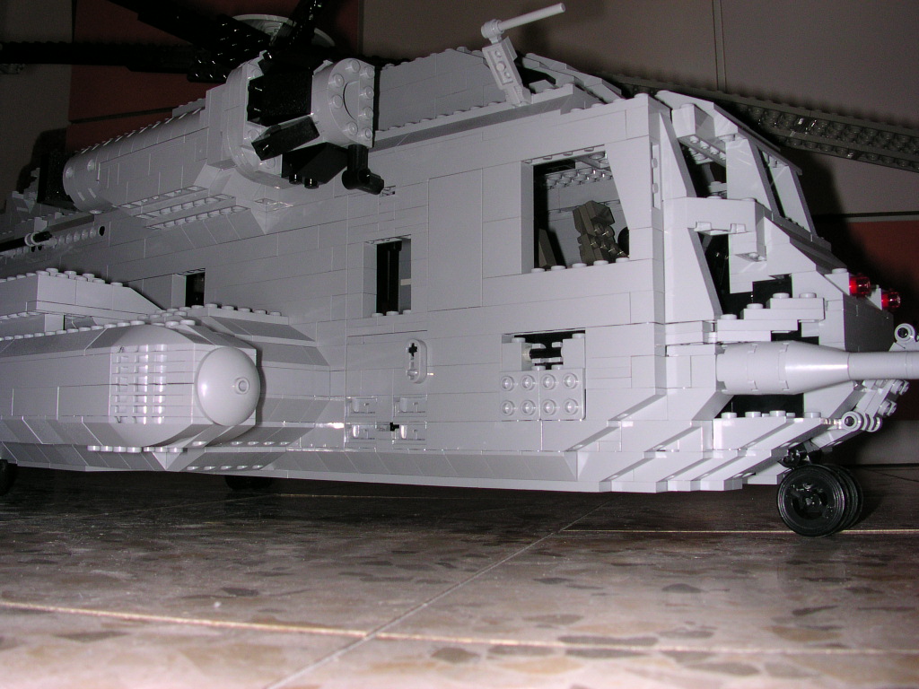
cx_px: 460
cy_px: 344
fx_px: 982
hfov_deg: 50.1
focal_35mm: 37
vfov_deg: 38.7
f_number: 4.5
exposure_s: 1/60
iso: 100
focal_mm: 5.6
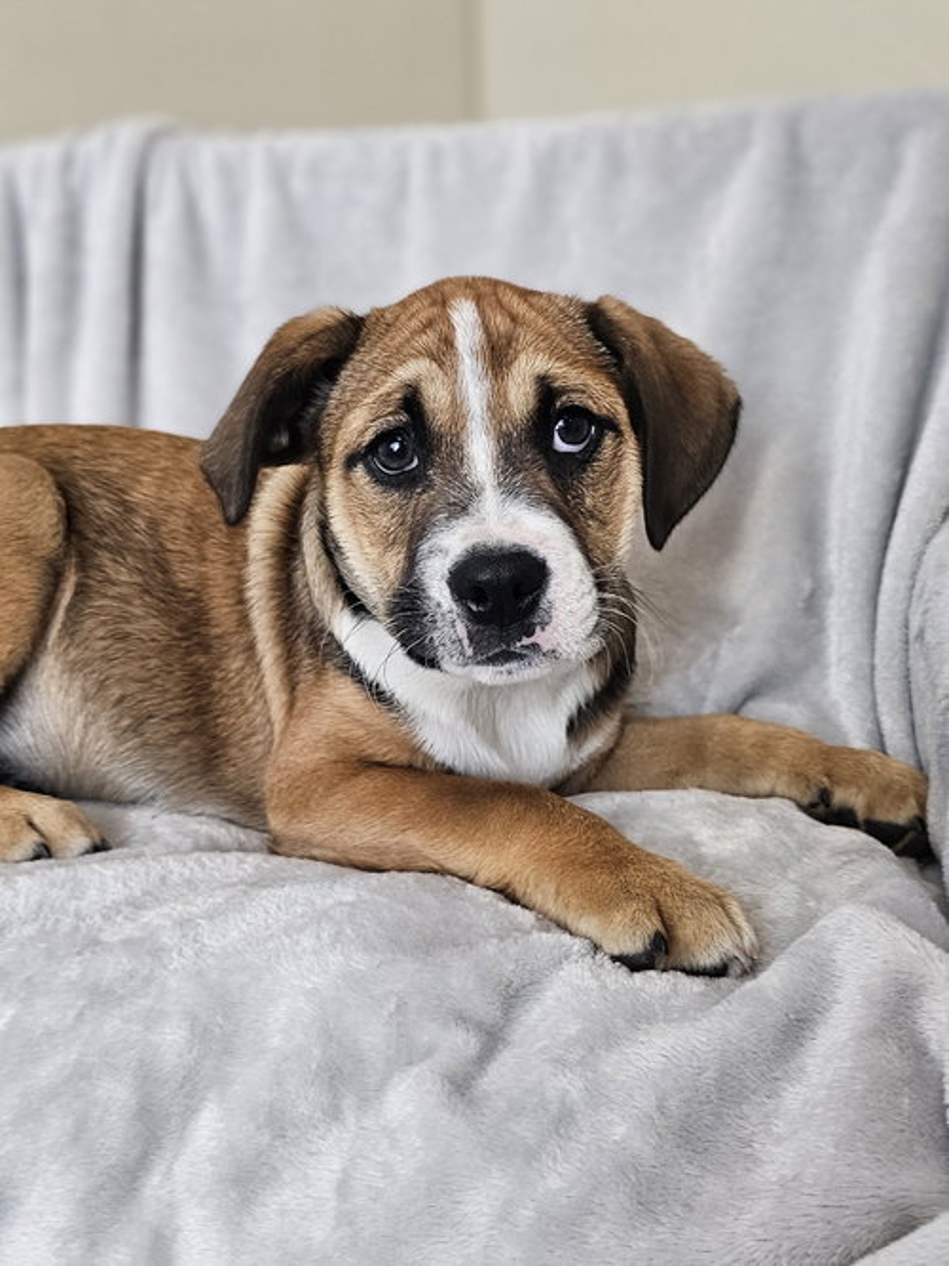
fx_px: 841
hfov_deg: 58.9
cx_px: 474
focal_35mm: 23
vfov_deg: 73.9
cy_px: 633
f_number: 1.7
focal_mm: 6.3
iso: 100
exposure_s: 1/120
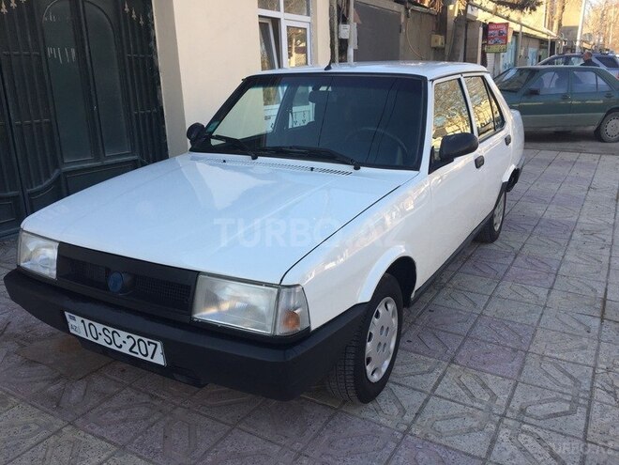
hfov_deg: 61.7
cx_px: 310
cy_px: 232
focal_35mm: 29
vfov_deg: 48.2
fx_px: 519
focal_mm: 4.15
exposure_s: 1/391
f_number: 2.2
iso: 32
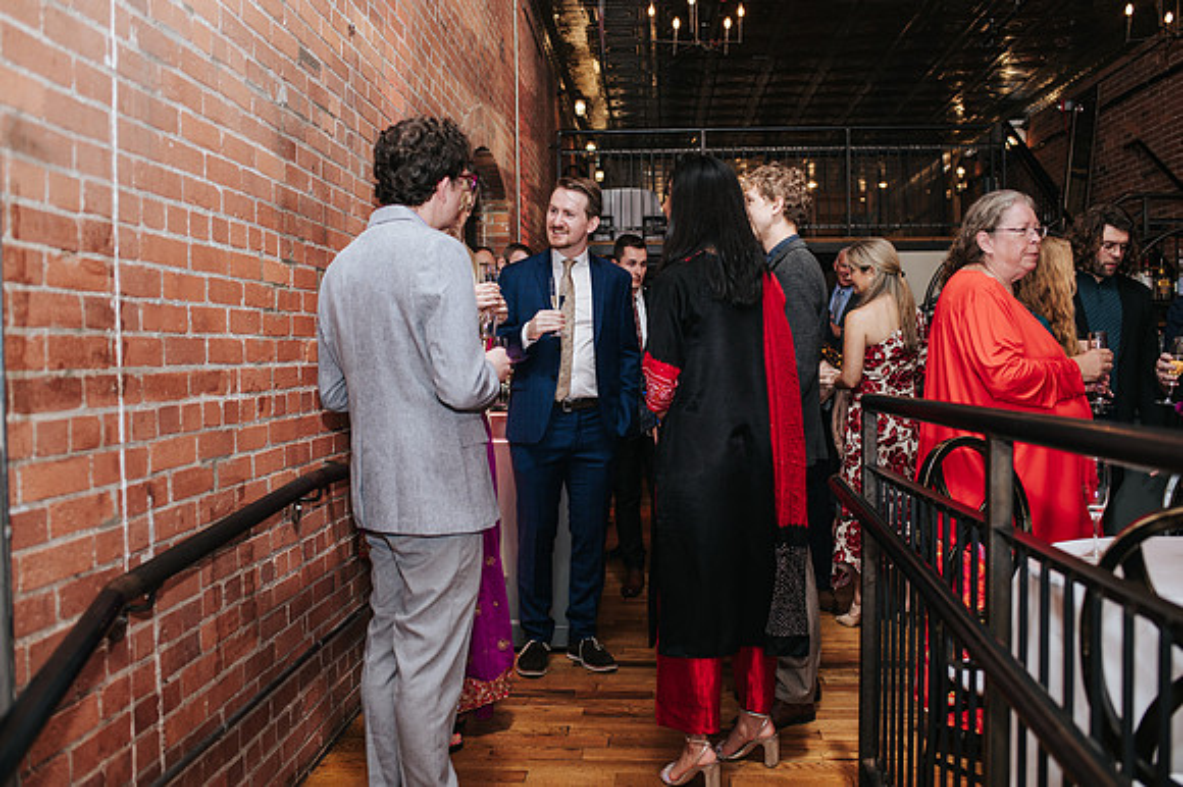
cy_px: 394
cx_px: 592
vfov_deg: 37.1
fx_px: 1173
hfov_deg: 53.5
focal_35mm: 36
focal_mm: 35
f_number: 3.2
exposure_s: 1/200
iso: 800
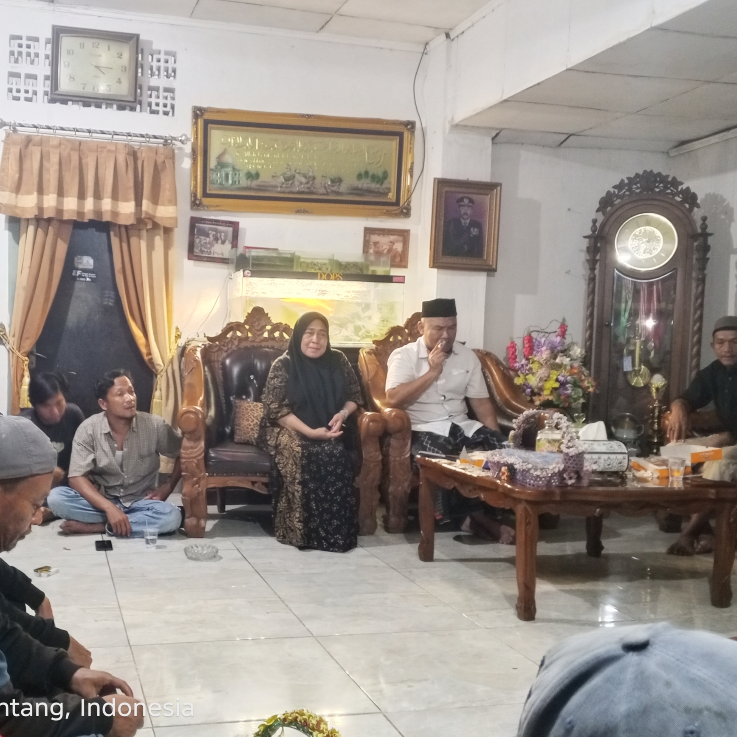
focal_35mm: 30
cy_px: 384
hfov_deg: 52.9
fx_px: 723
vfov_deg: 54.0
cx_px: 241
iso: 5170
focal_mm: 4.09
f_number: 1.6
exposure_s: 1/16.7
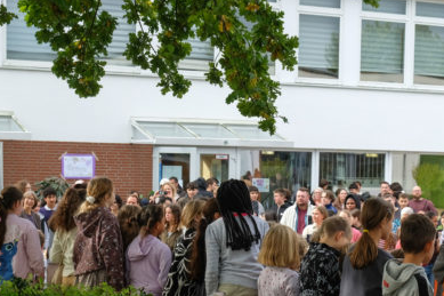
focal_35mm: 83
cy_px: 253
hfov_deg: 24.4
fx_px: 1023
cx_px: 277
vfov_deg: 16.3
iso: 200
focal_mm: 27.7
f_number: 5
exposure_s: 1/140
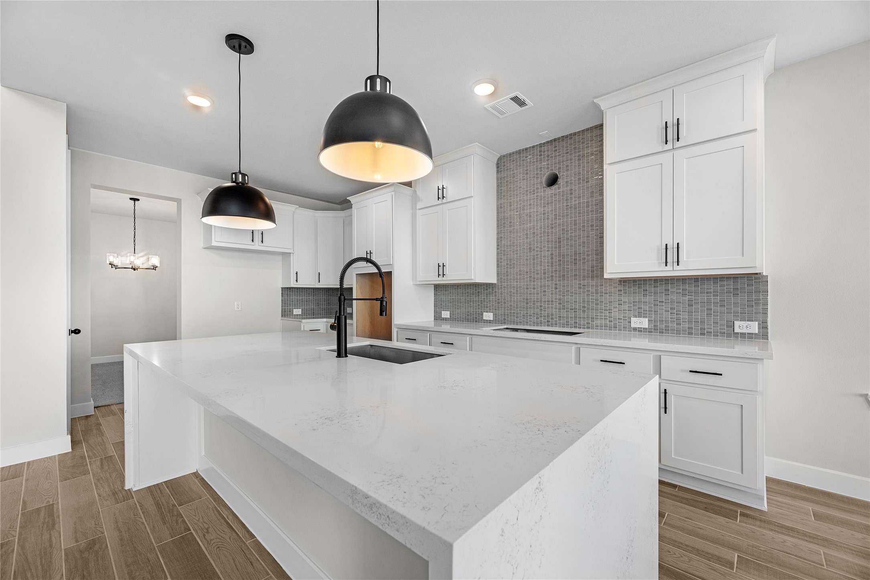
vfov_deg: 81.2
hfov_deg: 104.2
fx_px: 338
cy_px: 290
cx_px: 435
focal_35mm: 14
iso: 250
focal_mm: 14
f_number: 9
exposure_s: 1/80
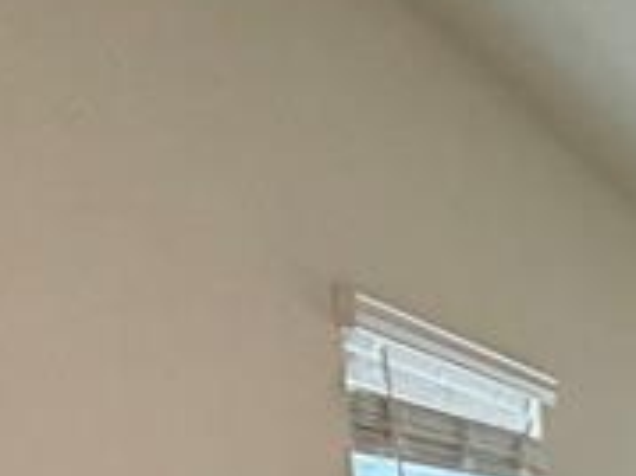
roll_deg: +0.8
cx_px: 1407
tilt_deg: -6.2
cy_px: 806
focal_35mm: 80
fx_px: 1469
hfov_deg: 16.1
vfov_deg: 16.1
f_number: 2.2
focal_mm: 2.22
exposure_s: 1/60
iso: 200
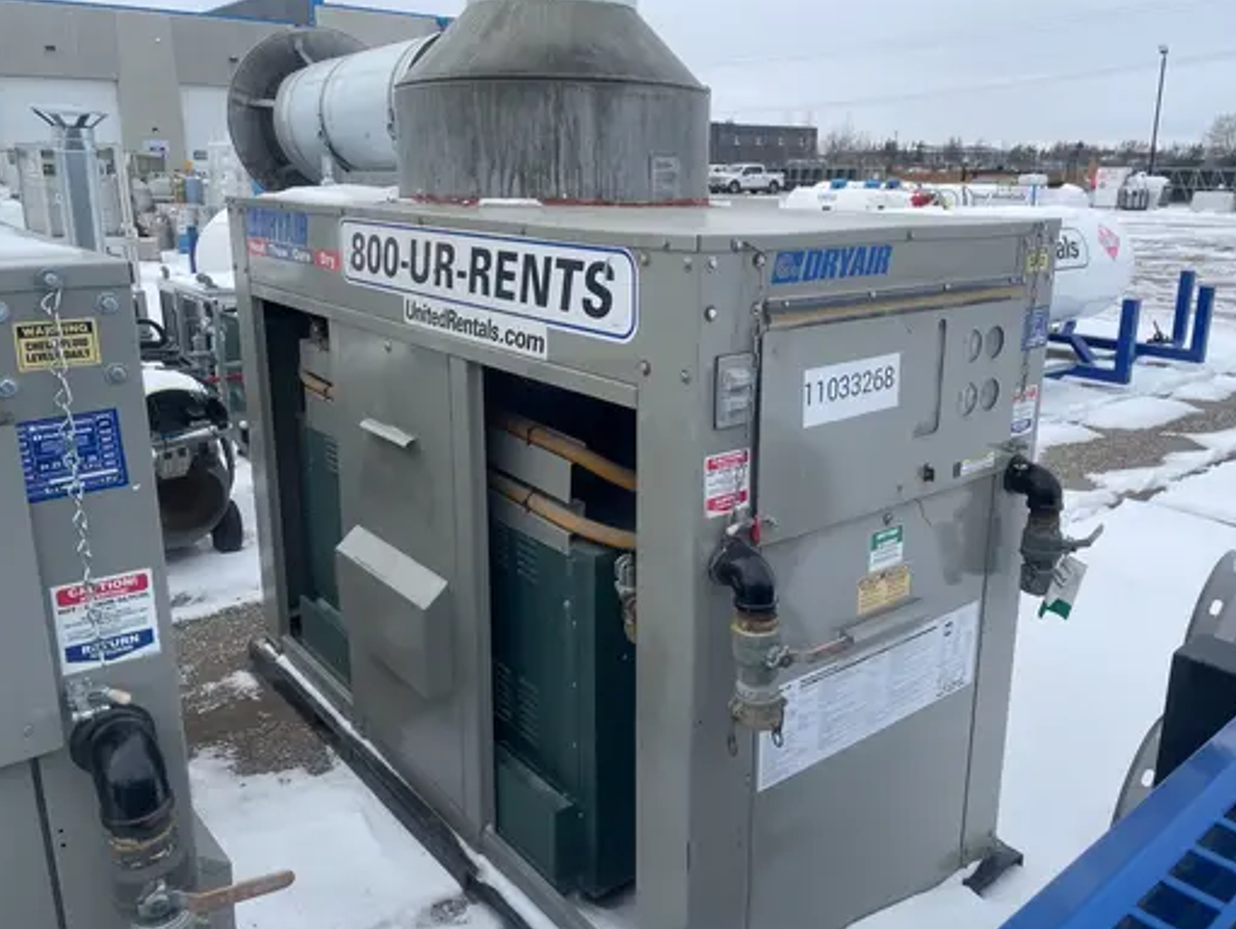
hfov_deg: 63.4
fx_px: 1000
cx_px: 651
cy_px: 446
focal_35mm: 28
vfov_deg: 49.8
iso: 32
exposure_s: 1/882
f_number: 1.6
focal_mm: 4.2
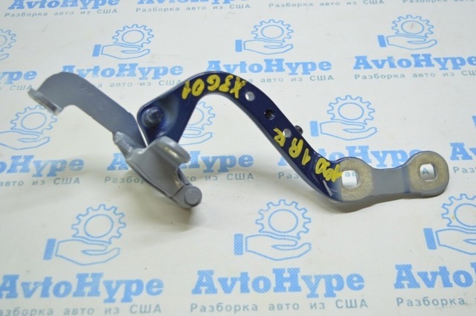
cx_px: 238
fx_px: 634
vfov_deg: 28.0
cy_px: 158
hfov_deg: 41.2
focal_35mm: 48
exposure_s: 1/40
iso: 400
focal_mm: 32
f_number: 4.5
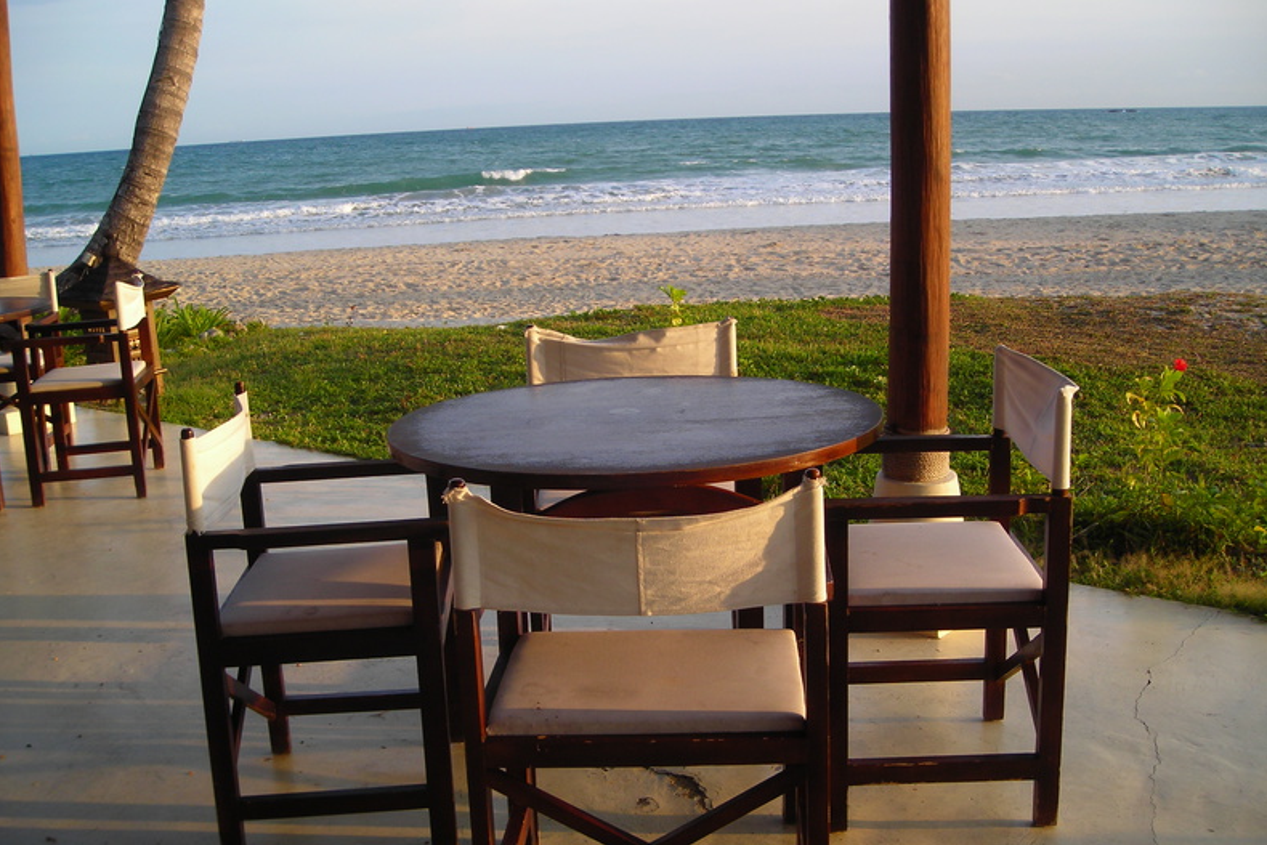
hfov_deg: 48.5
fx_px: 1408
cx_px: 635
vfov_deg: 33.4
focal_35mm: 40
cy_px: 390
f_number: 3.2
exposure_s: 1/168
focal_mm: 6.3
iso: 50
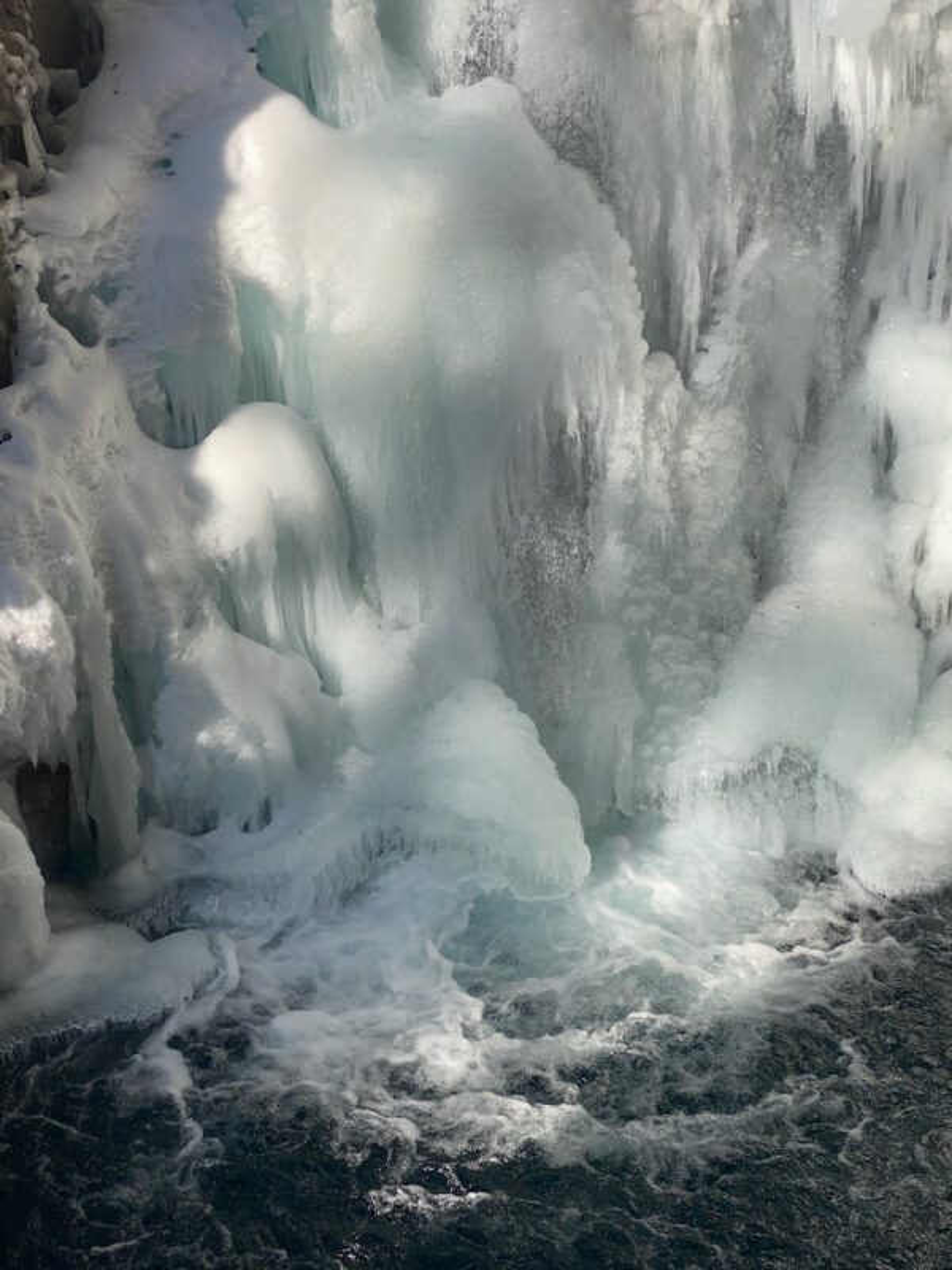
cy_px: 635
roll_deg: +4.2
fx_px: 1907
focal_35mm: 52
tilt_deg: -25.9
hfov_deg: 28.0
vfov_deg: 36.8
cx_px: 476
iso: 20
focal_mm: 6
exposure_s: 1/716
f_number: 2
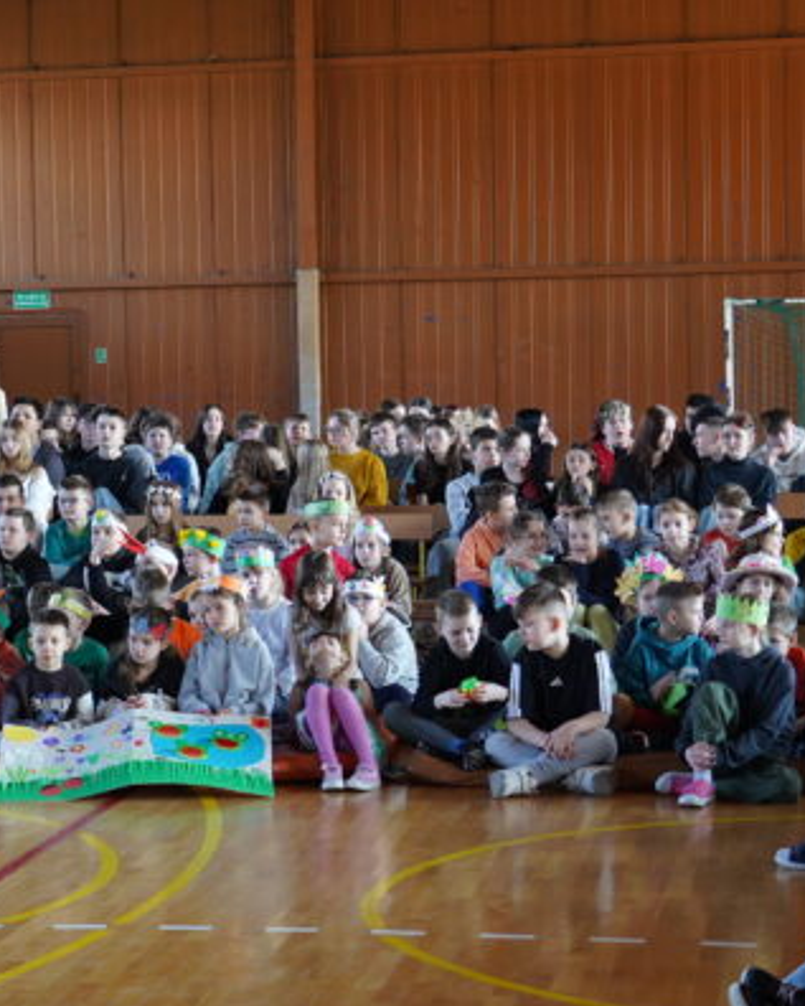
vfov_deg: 19.6
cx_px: 56
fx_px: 2917
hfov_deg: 15.5
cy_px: 506
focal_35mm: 98
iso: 1600
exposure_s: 1/160
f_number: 4
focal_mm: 46
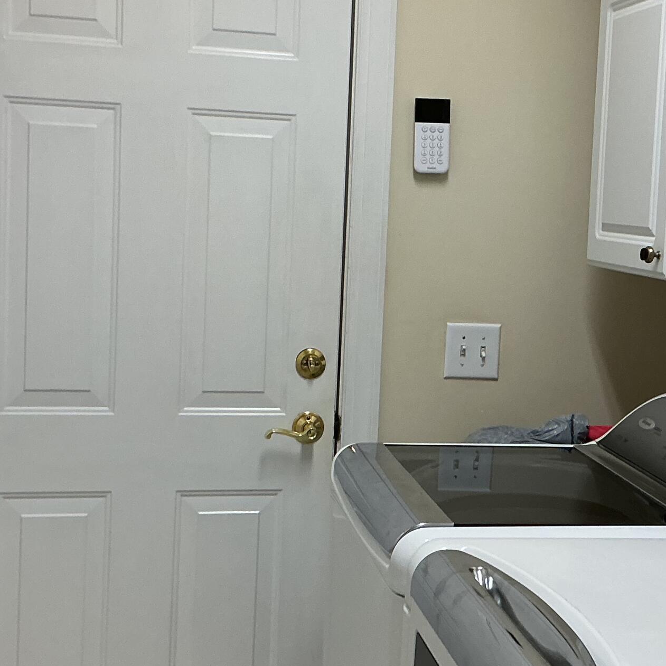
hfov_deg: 27.9
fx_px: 1328
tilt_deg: -4.4
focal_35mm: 61
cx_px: 454
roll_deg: -2.6
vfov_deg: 28.2
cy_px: 312
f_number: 1.8
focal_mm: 3
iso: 40
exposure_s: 1/60
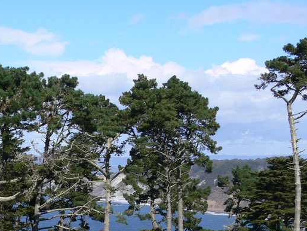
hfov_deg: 19.2
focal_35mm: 98
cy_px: 247
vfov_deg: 14.8
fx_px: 870
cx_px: -26
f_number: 5.6
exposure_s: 1/400
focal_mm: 7.4
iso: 80
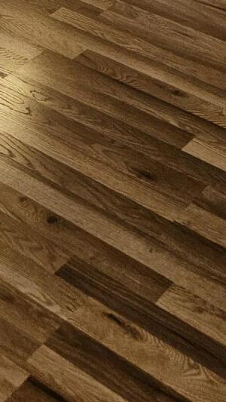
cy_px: -344
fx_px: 1001
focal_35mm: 94
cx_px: 89
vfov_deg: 17.7
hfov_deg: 12.9
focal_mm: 5.4
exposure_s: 1/120
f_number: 1.8
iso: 320
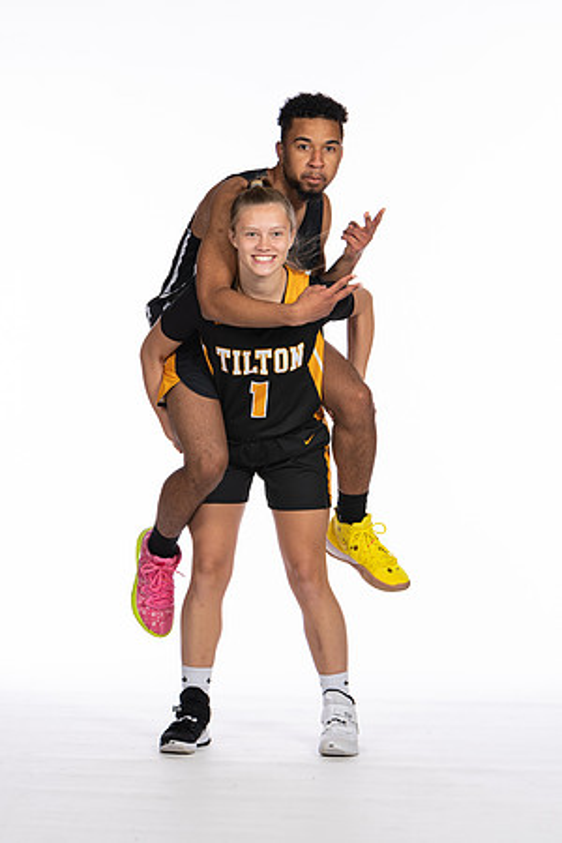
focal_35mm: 153
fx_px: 3582
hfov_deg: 9.0
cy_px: 422
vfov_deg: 13.4
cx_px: 281
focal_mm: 102
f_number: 5.6
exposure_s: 1/100
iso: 100
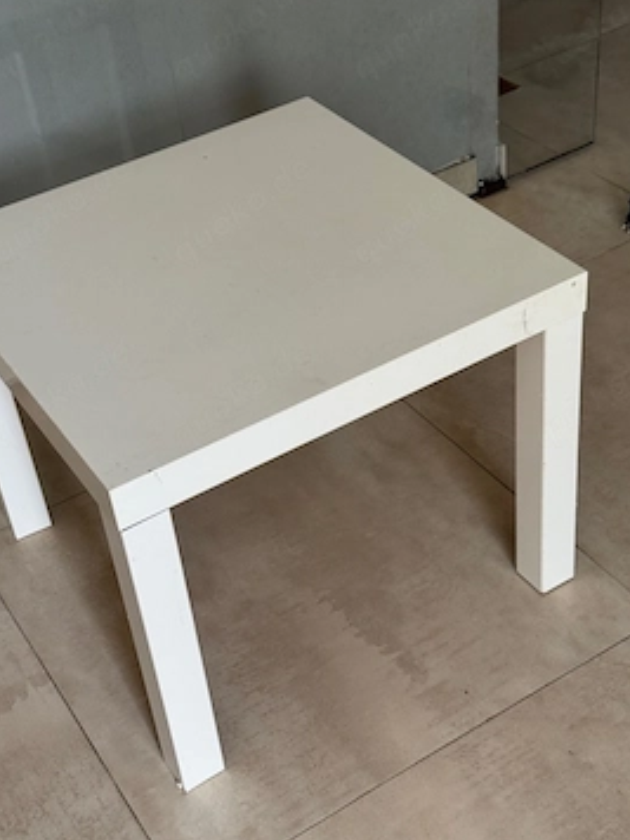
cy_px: 420
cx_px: 293
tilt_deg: -36.3
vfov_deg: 35.5
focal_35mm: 54
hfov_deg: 27.0
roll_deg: +8.5
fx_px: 1310
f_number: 1.78
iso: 100
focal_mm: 6.76
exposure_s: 1/98
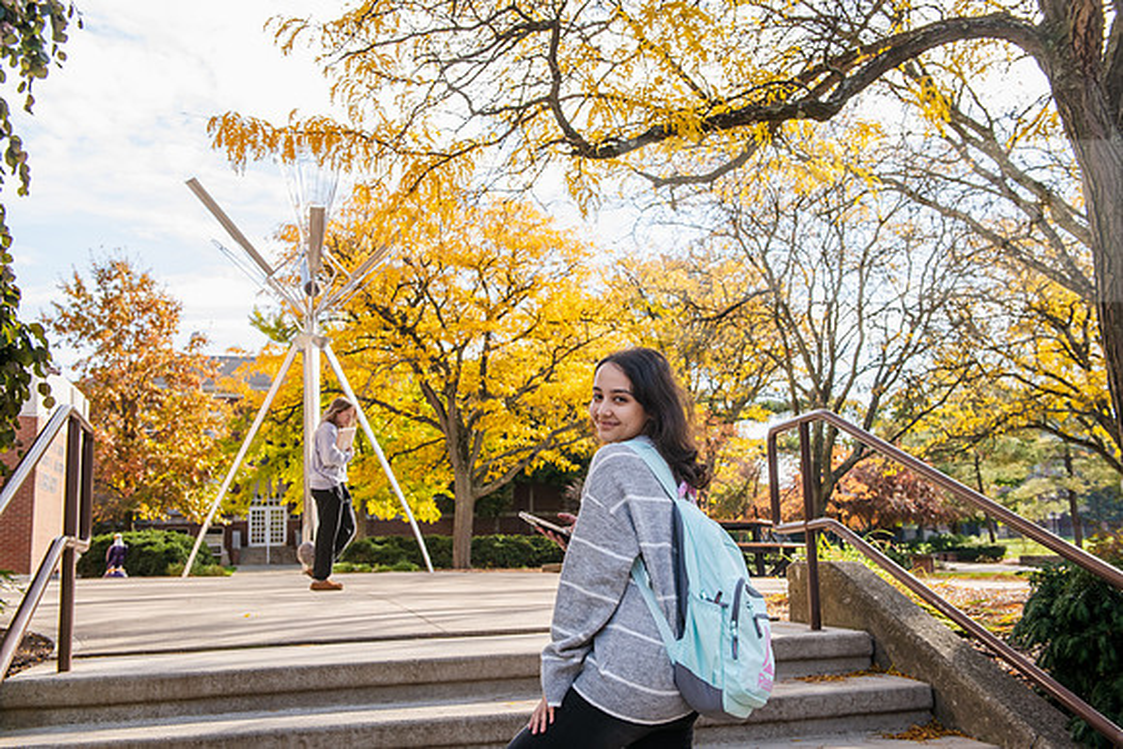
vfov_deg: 36.9
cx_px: 562
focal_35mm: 36
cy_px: 374
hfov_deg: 53.1
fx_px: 1123
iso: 320
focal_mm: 36
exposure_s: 1/250
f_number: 6.3
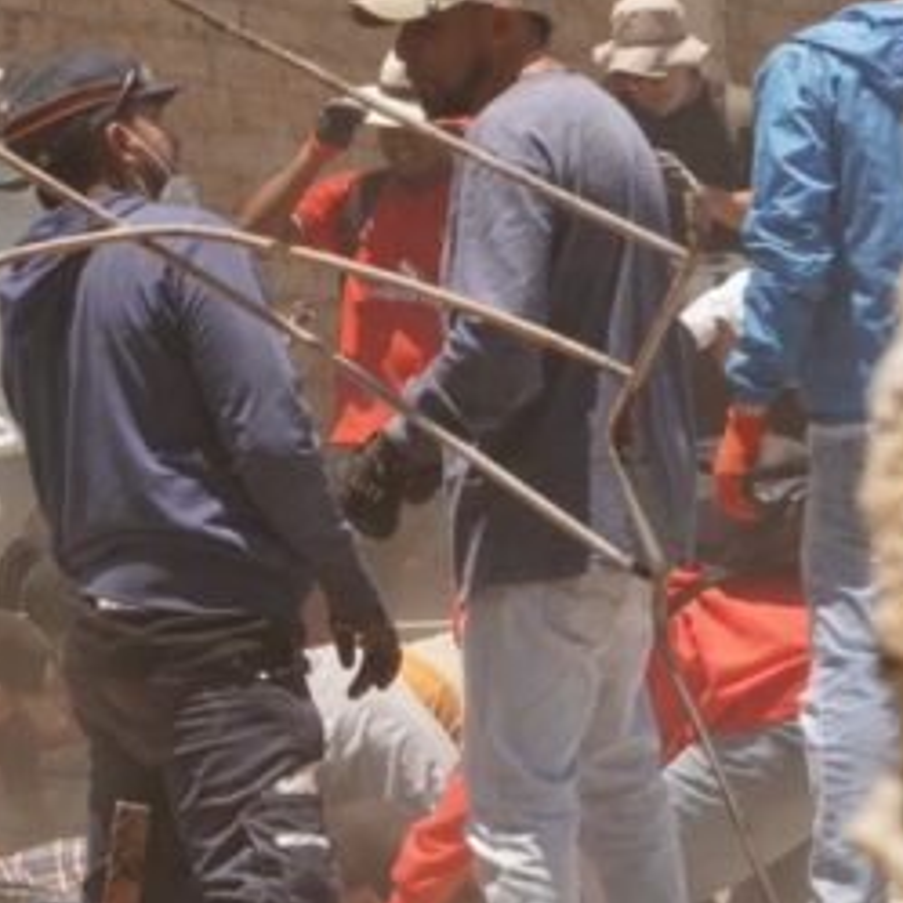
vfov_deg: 7.3
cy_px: 671
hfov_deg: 7.2
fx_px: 7113
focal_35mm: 241
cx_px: -377
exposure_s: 1/320
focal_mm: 46
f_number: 11
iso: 250
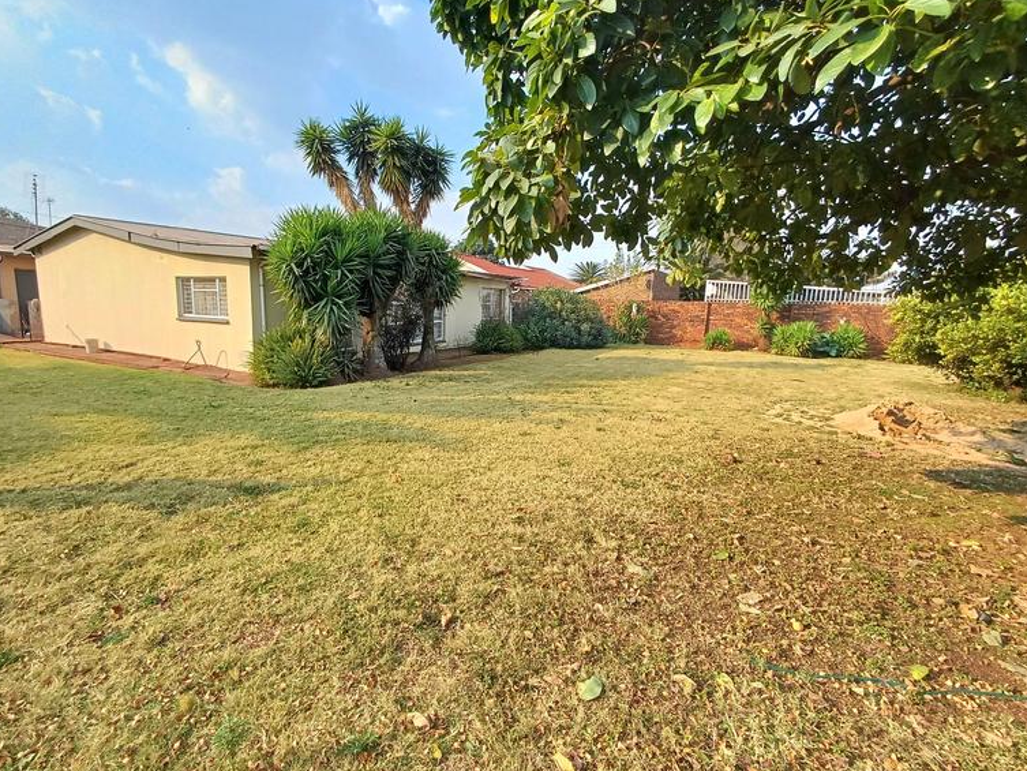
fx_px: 504
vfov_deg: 74.7
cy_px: 381
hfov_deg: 90.9
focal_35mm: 17
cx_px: 488
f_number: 2.2
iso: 40
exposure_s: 1/667
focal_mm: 1.64
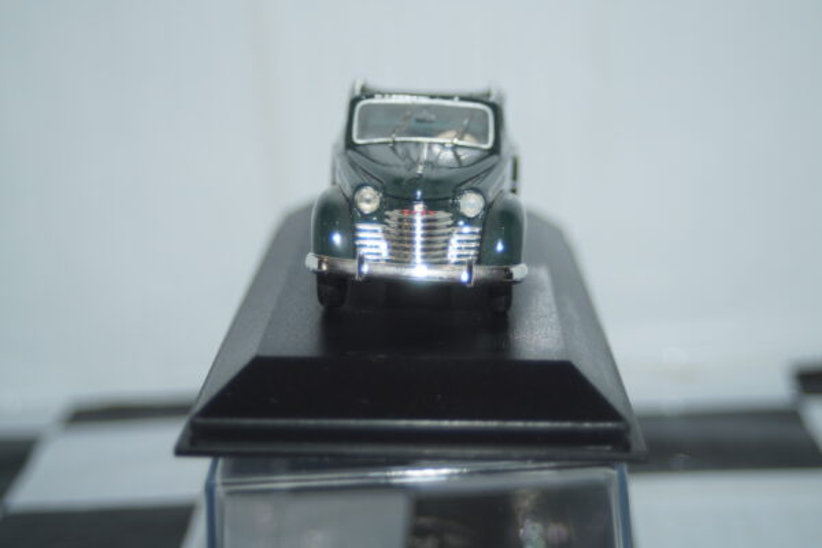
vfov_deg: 18.2
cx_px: 411
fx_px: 1712
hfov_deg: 27.0
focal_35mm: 75
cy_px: 274
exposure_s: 1/100
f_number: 4.5
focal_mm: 50
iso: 160
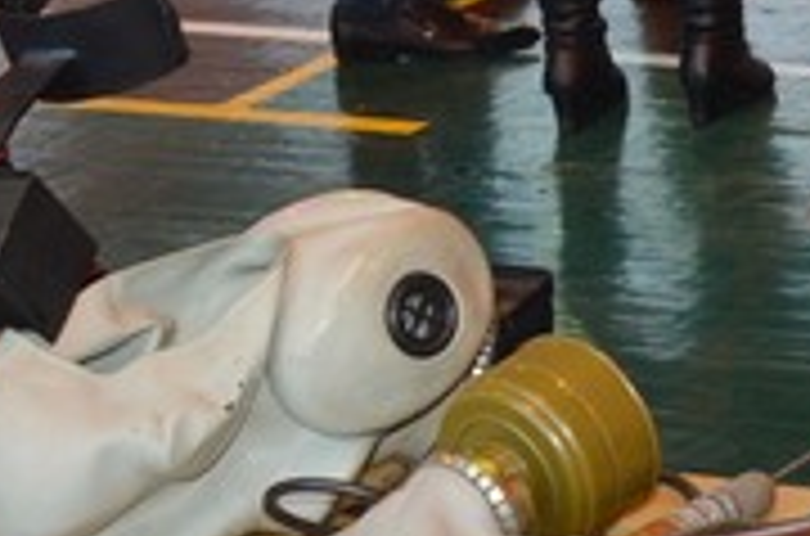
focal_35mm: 147
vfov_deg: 9.0
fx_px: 3299
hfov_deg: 12.7
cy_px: -363
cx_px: 1454
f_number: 3.8
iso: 500
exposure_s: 1/60
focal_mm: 22
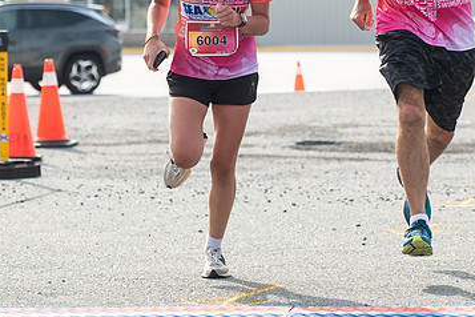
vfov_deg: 5.9
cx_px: 382
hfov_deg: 8.9
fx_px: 3048
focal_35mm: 231
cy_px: 13
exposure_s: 1/1250
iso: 250
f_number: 4.5
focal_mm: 95
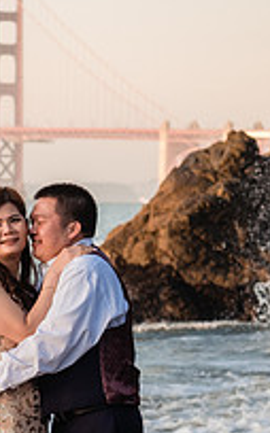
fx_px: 2881
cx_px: -74
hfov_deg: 5.3
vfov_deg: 8.6
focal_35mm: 244
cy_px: 300
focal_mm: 56
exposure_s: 1/160
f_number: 4
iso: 160
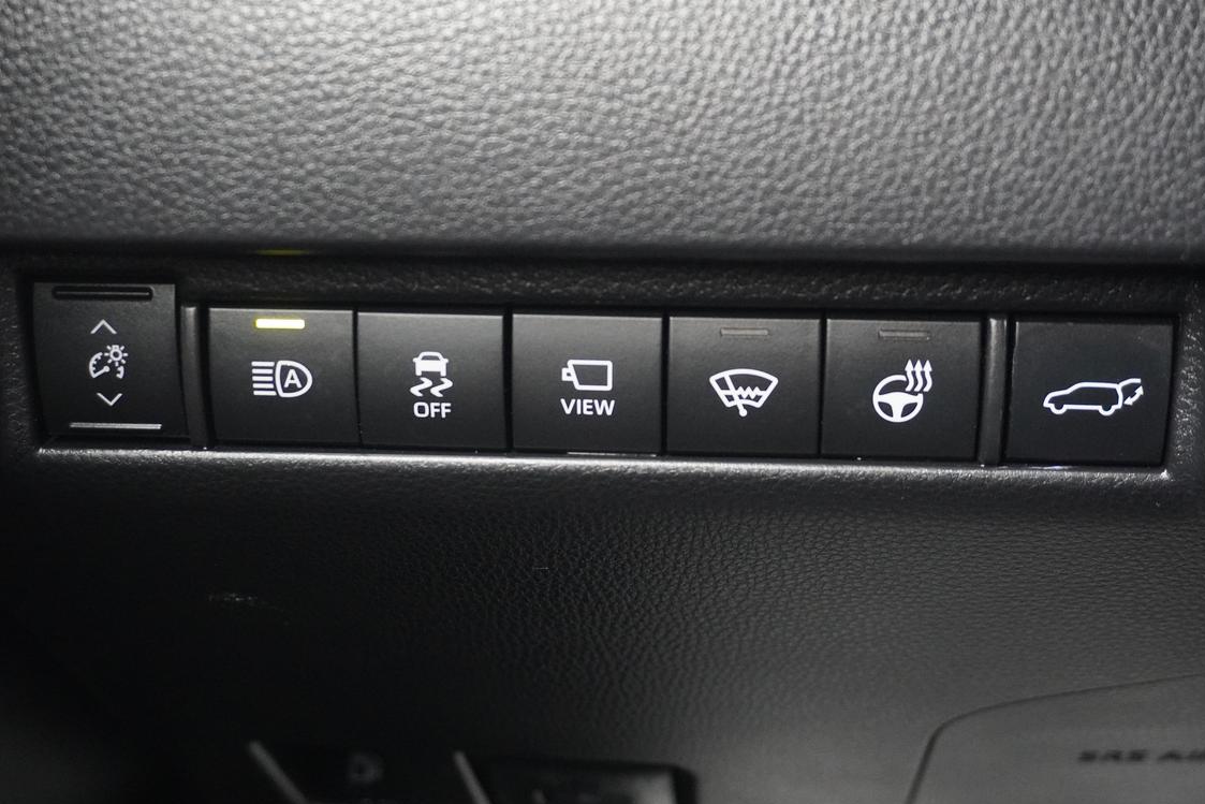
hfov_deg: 39.9
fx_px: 1659
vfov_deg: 27.2
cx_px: 601
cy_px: 390
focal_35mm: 50
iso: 5000
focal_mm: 29
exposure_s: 1/60
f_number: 4.5
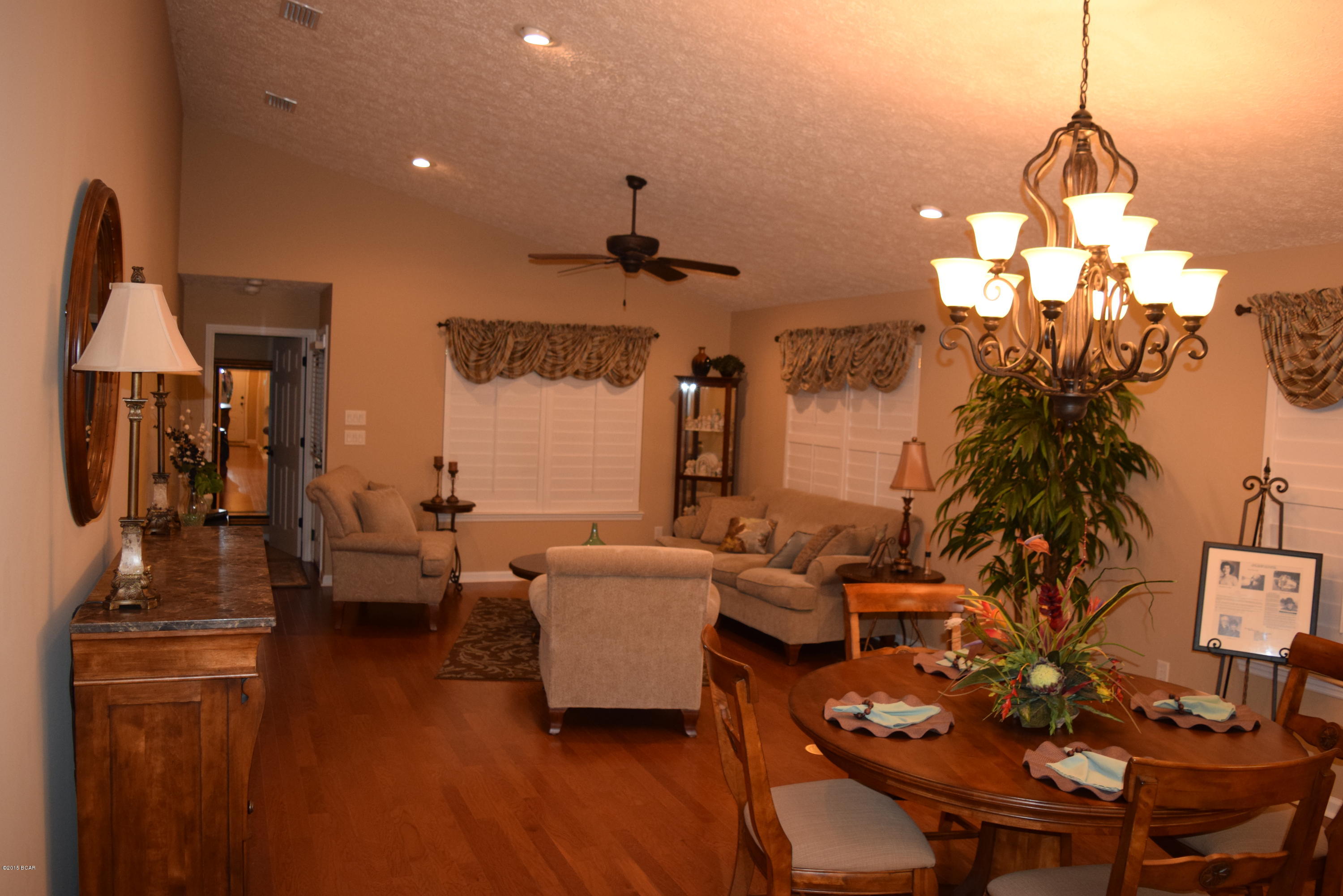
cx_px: 672
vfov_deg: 47.9
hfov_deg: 67.4
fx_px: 1007
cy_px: 448
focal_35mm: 27
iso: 1100
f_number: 4
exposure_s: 1/60
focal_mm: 18
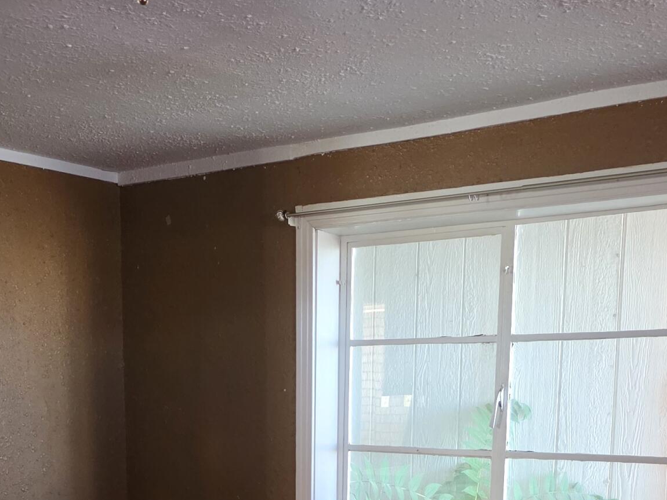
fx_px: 1156
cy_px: 594
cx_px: 262
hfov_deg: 32.1
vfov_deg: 22.6
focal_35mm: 60
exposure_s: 1/120
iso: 1600
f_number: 1.7
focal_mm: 6.3
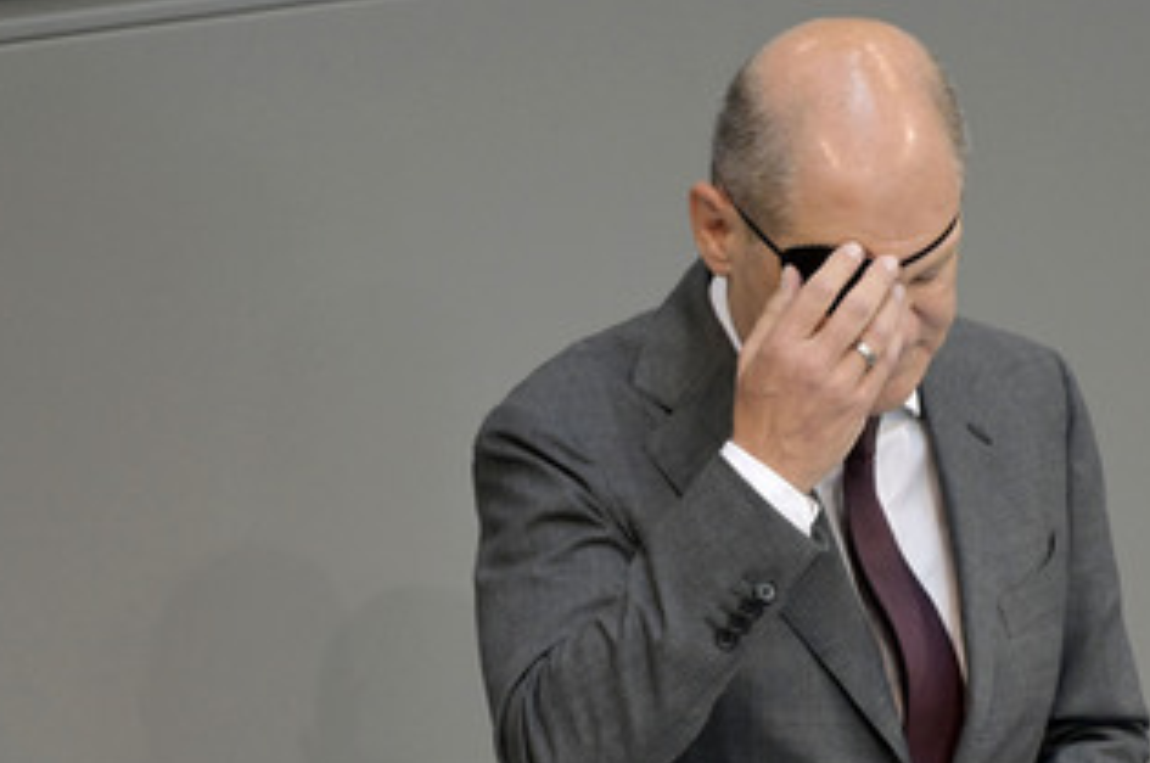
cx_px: 768
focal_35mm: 716
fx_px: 22837
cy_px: 515
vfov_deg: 1.9
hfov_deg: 2.9
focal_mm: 500
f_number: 5.6
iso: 8000
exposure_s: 1/400
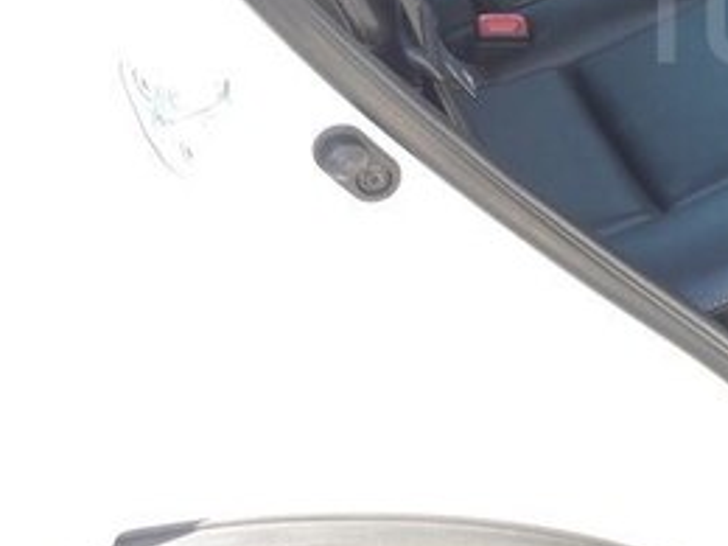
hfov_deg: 24.3
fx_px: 1493
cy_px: 21
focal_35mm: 71
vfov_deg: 20.2
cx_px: 921
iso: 50
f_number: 1.9
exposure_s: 1/100
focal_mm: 3.7
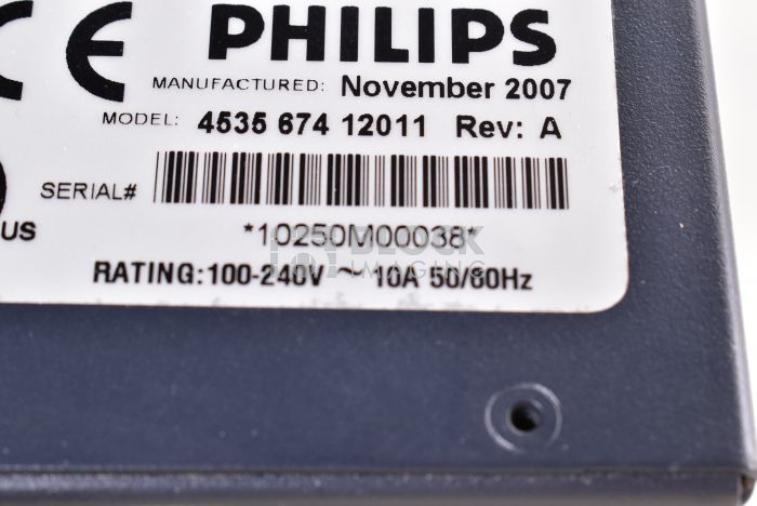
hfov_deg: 24.6
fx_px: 1736
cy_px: 253
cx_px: 378
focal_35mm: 82
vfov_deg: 16.6
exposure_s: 1/125
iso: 400
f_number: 11
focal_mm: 55
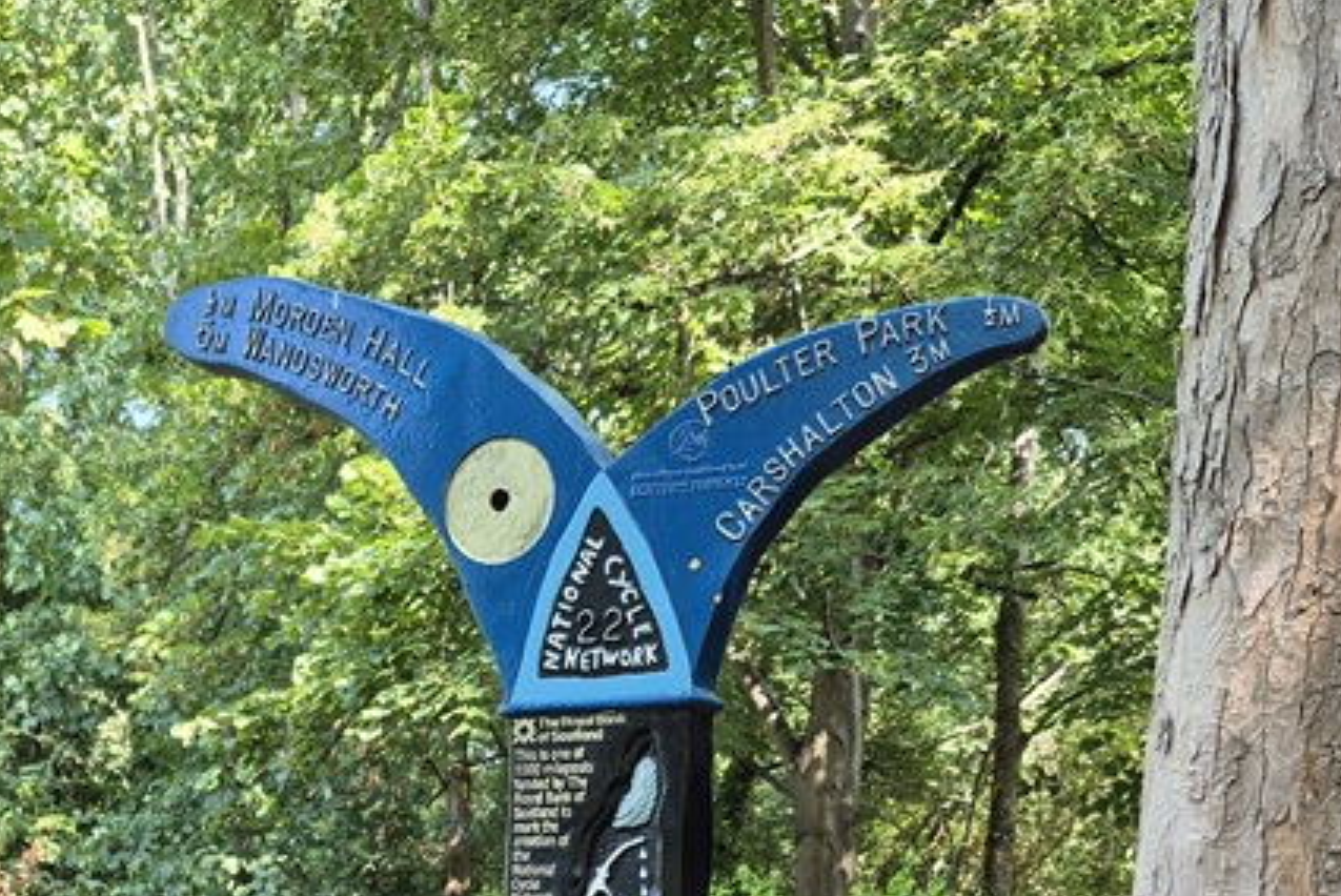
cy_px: 1024
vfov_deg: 24.1
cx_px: 554
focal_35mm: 52
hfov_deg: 38.0
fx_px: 1938
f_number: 1.8
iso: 64
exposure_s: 1/180
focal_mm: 5.4
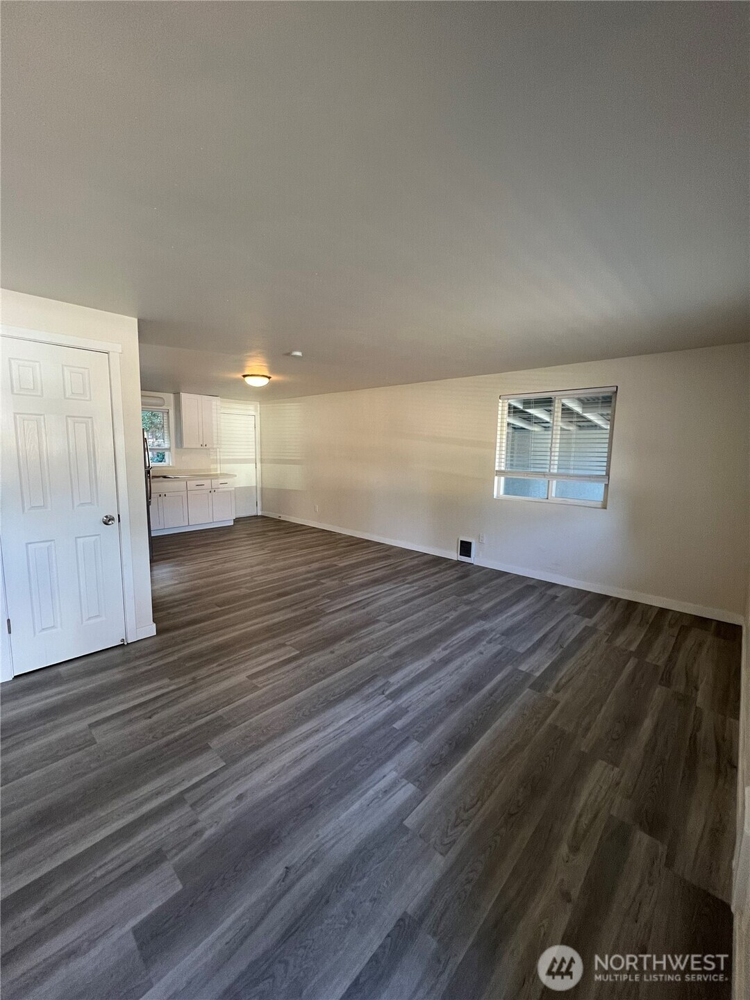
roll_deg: -0.9
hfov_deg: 89.9
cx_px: 375
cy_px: 500
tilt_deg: -6.4
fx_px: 376
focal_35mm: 13
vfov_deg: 106.2
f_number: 1.8
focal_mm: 1.57
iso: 160
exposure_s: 1/99
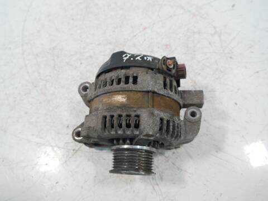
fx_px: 217
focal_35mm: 28
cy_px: 100
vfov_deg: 49.7
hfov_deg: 63.4
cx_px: 134
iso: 1000
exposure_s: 1/125
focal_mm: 14
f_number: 3.5
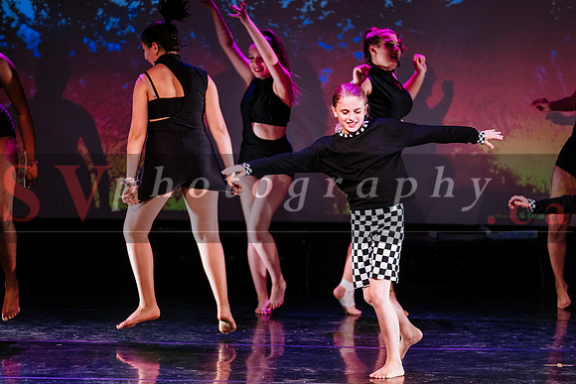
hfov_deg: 9.8
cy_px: 192
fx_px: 3344
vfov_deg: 6.6
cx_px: 288
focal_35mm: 209
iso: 1250
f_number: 2.8
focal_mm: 198
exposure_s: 1/500
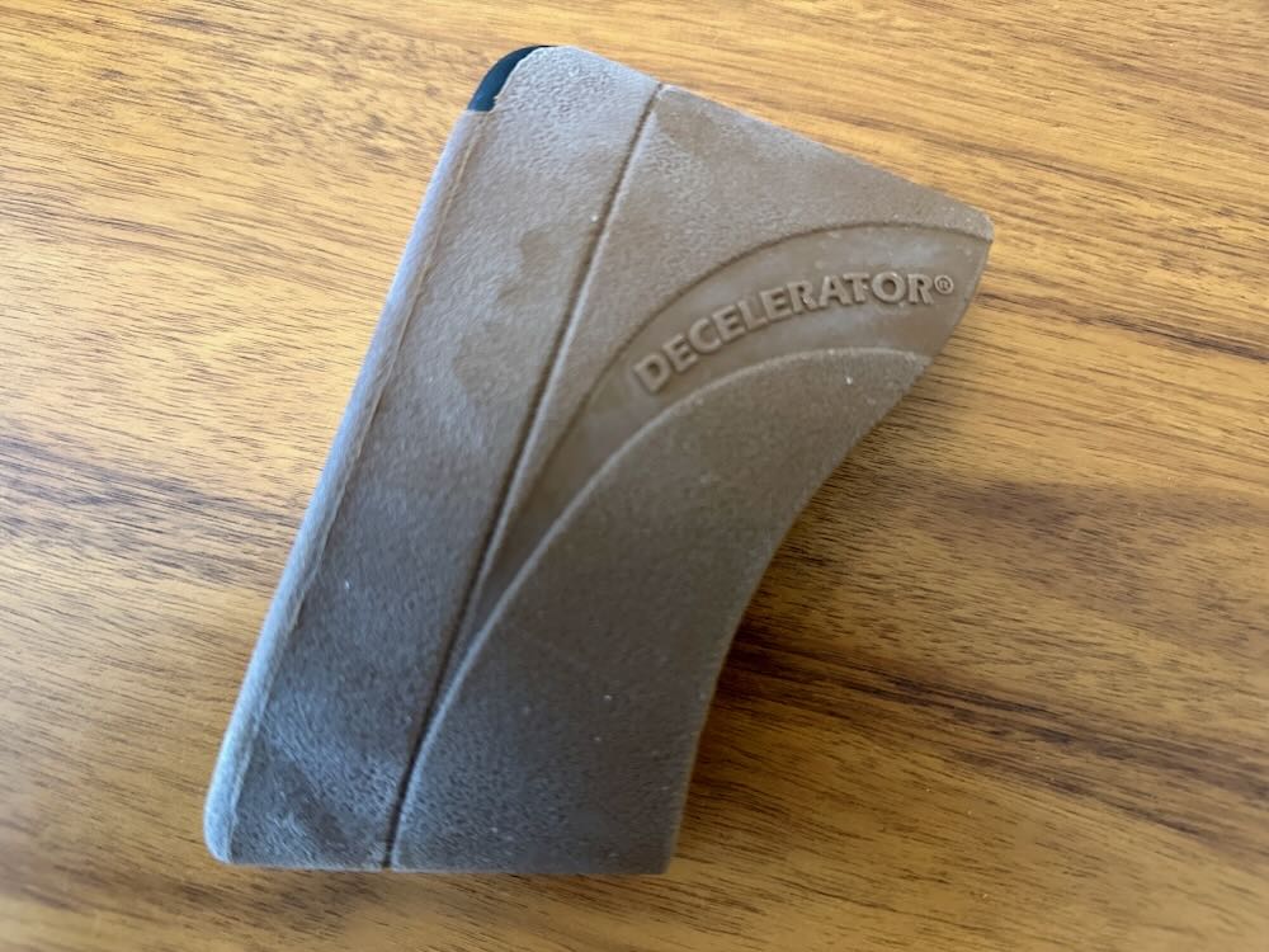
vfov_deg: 56.8
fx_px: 880
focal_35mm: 24
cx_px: 634
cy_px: 476
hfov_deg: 71.6
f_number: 1.78
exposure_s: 1/40
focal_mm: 6.86
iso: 640
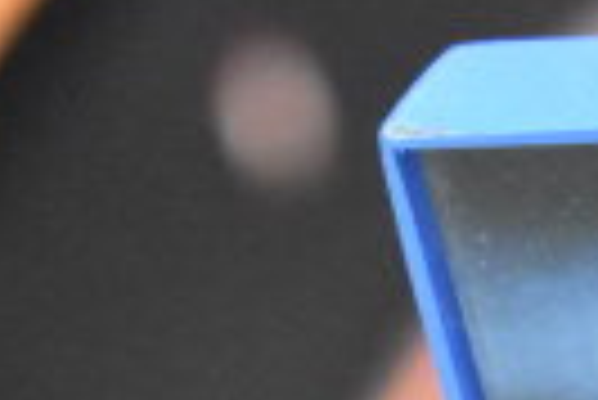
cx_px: 1245
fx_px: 6291
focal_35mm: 378
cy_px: 564
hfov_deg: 5.3
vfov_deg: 3.6
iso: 9000
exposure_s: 1/100
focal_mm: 55
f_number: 5.6
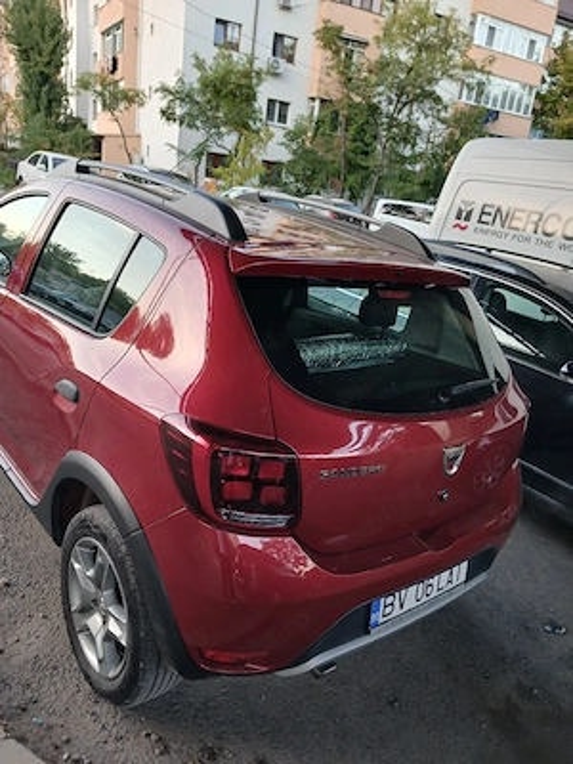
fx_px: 596
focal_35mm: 27
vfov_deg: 65.3
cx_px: 286
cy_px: 382
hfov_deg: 51.4
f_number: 1.8
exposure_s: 1/50.3
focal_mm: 3.98
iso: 100
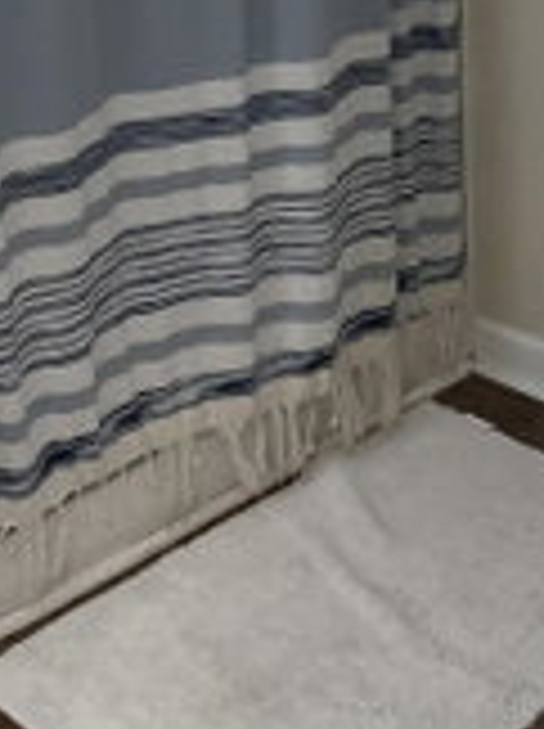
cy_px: -126
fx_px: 1807
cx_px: 162
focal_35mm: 86
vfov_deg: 21.3
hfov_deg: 17.1
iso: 64
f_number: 1.8
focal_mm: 3
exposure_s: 1/96
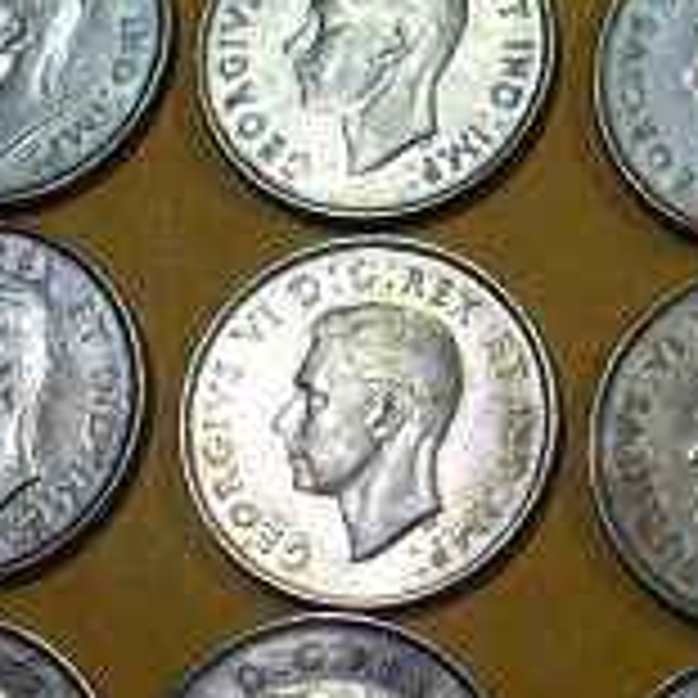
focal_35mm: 102
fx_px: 2327
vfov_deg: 16.9
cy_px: 113
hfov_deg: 16.5
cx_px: 766
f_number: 2.8
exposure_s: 1/20
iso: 200
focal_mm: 6.1
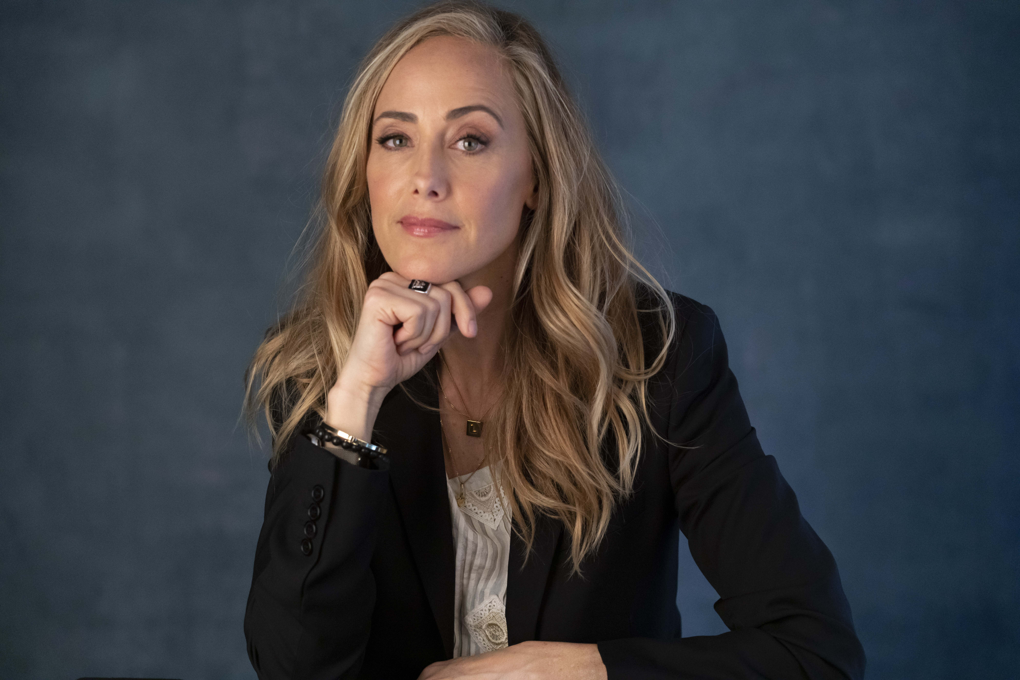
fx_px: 2436
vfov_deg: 15.9
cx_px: 510
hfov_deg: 23.6
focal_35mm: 86
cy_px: 340
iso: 5000
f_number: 3.5
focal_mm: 86
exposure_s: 1/400
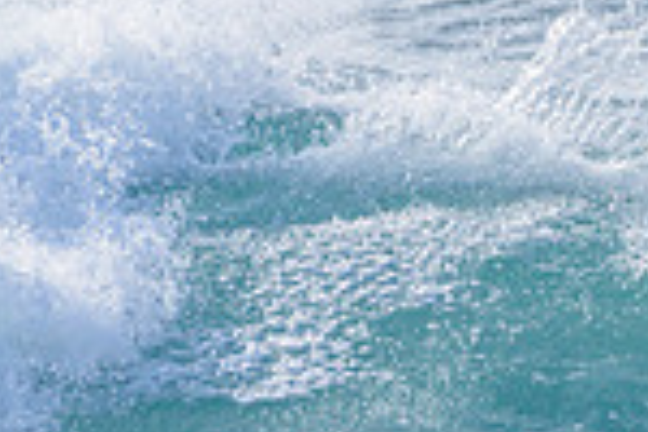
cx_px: 959
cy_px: 352
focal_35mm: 2362
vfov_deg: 0.6
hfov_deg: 0.9
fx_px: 42513
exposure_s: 1/2000
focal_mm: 500
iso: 110
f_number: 5.6
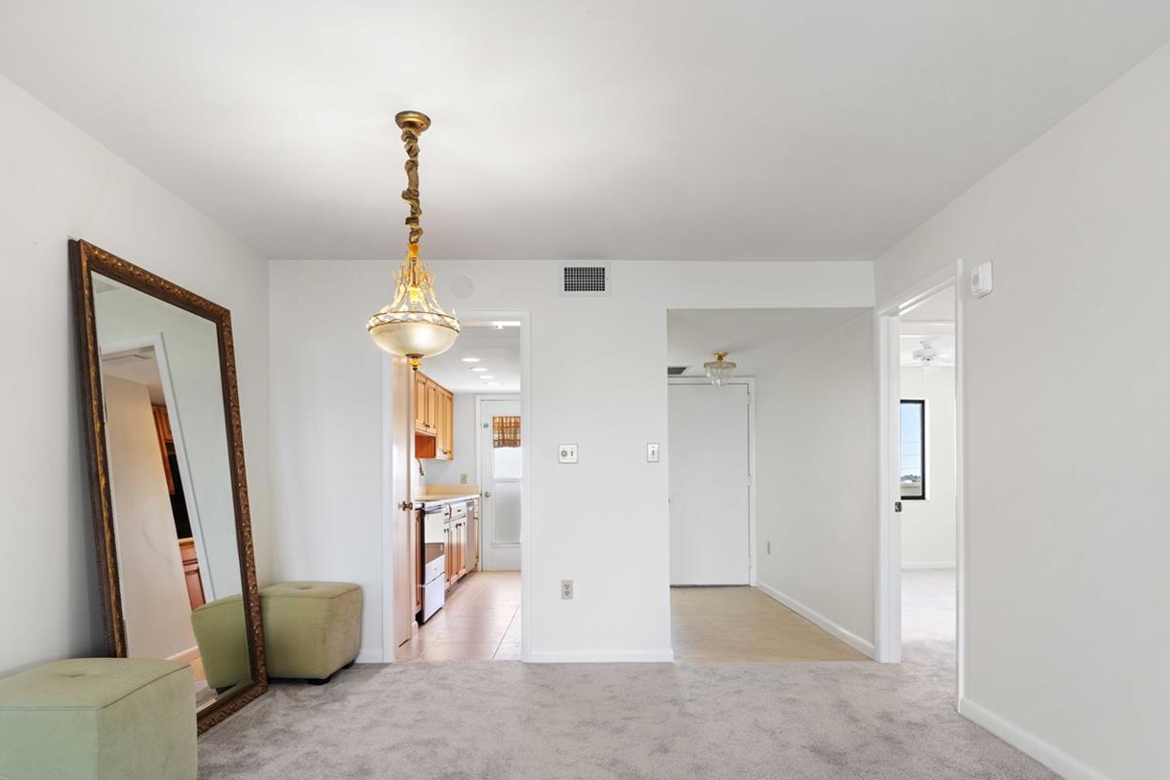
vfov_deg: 58.9
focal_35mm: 21
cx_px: 581
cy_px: 477
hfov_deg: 81.2
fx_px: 682
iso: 400
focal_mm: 16
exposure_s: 1/4
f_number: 8
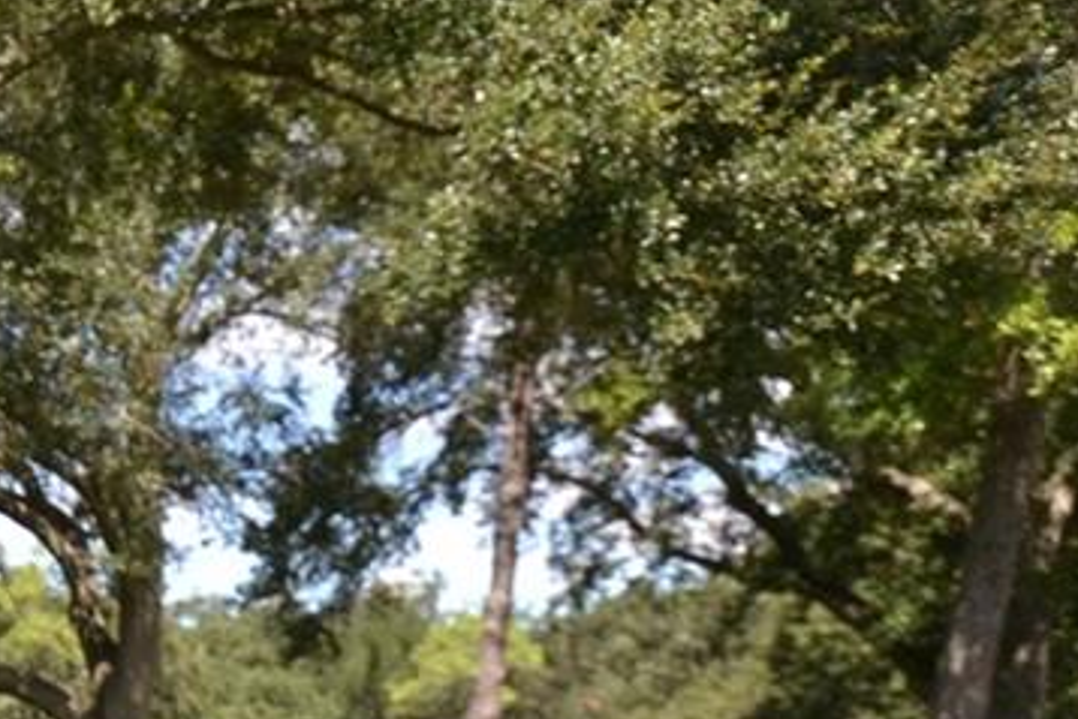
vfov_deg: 18.2
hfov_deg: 20.6
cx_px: -882
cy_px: 1062
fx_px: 2007
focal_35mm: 67
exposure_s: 1/160
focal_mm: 10
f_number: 6.3
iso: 100
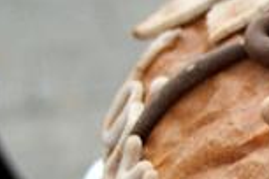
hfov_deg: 8.7
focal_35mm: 220
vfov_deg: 6.2
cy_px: 242
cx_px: 601
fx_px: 1644
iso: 100
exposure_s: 1/50
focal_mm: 28
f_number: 4
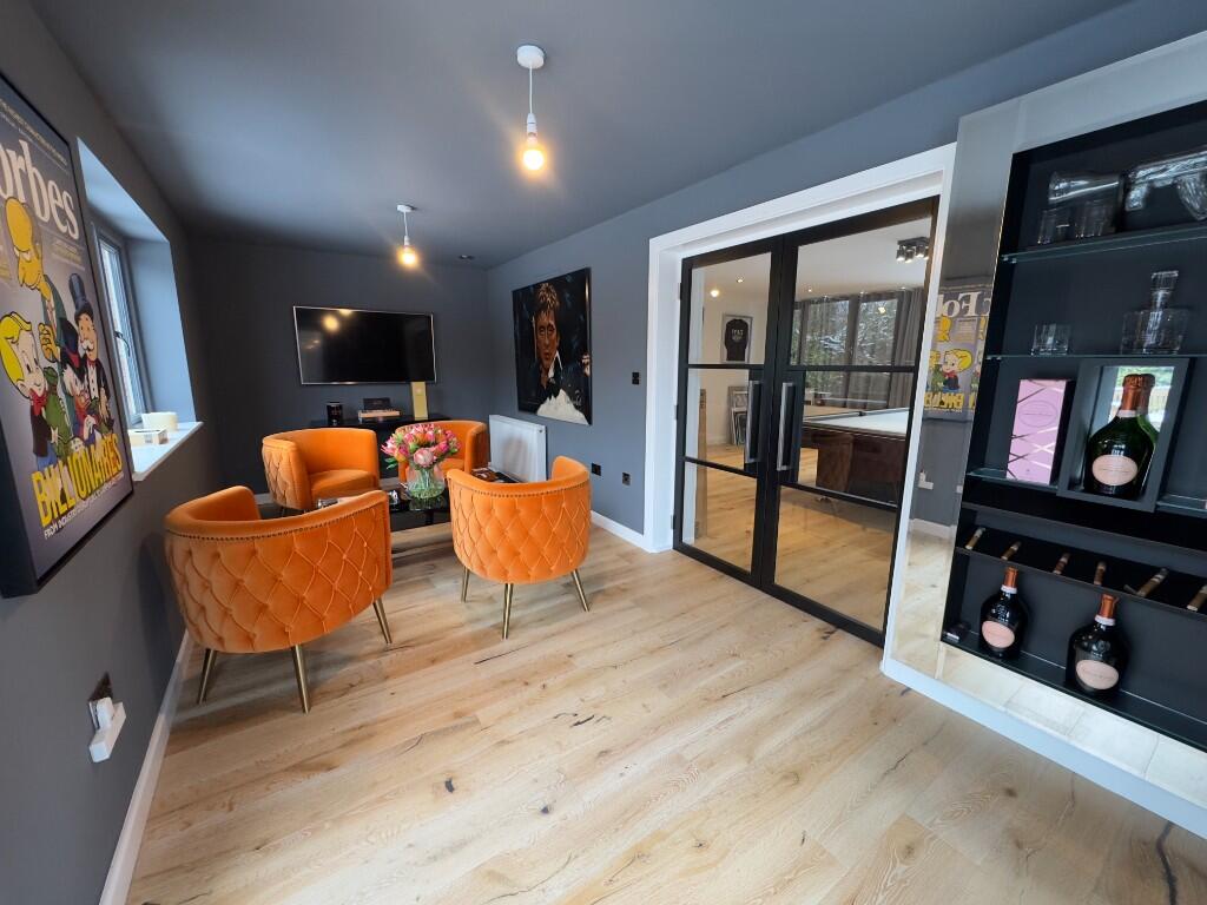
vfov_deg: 85.7
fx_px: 488
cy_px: 452
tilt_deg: -10.6
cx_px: 604
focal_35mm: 14
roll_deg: +0.1
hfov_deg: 102.1
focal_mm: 2.22
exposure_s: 1/99
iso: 320
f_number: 2.2
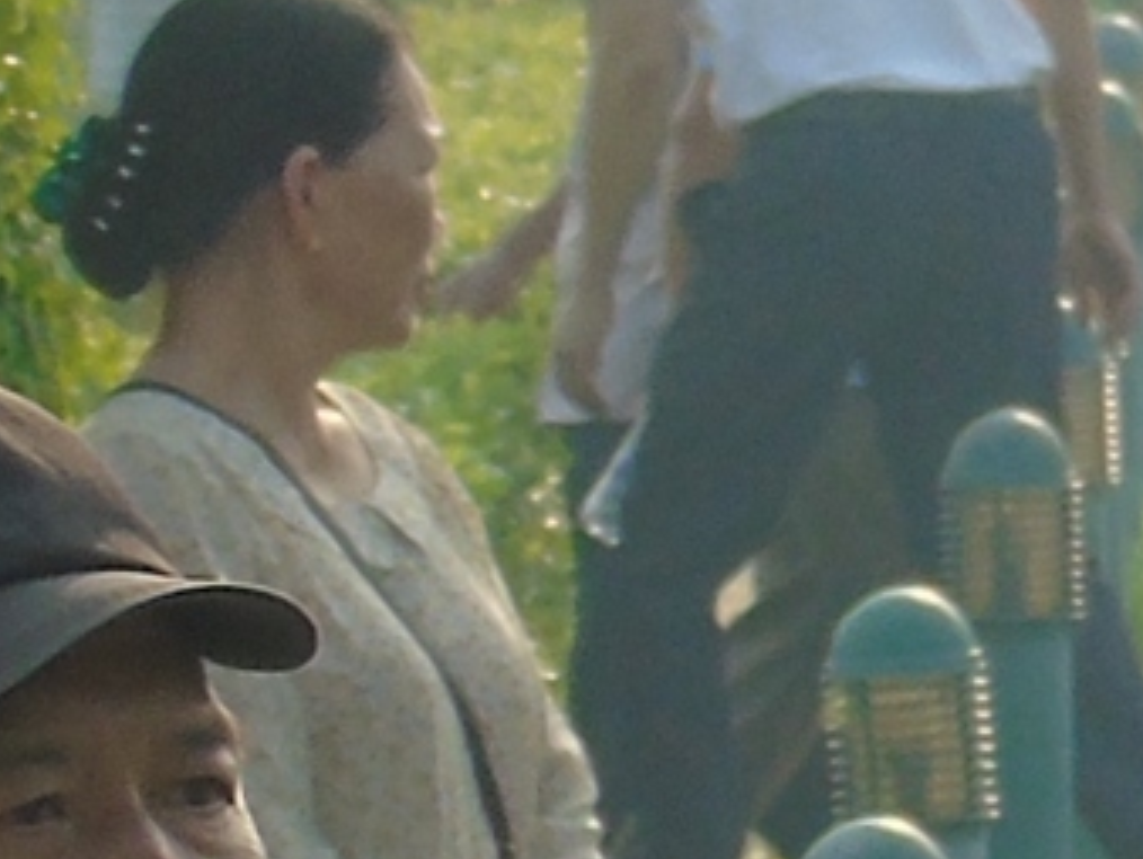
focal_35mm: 1074
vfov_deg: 1.4
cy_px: -605
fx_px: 35488
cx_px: 4102
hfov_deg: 1.8
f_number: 4.7
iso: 100
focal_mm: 25
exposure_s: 1/125
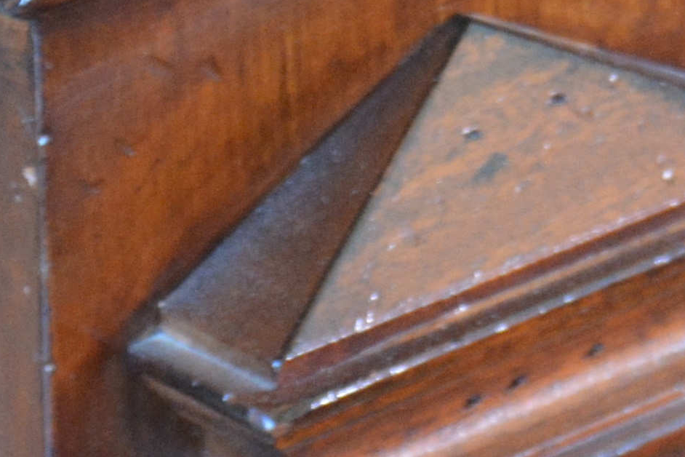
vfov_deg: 3.6
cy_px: -84
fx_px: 7268
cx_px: 823
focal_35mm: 382
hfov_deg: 5.4
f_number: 5
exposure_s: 1/30
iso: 1600
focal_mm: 40
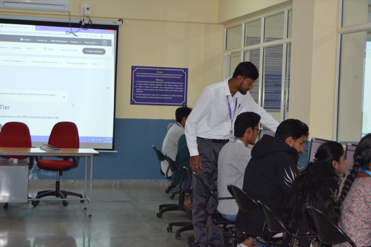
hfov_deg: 31.9
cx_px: 186
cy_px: 124
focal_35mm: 63
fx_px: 649
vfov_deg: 21.5
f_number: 5
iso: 900
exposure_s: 1/60
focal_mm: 42
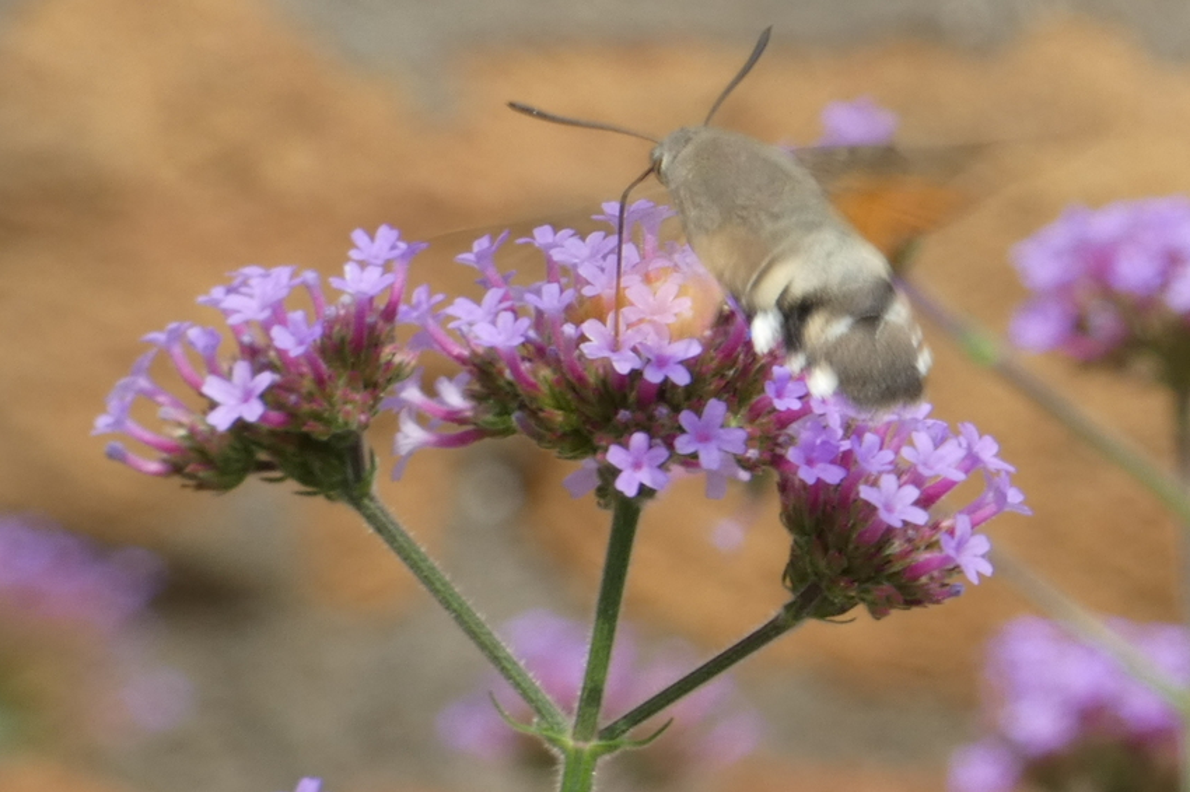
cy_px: 357
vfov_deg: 3.4
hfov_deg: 5.1
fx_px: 13249
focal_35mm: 401
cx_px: 596
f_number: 5.6
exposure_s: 1/100
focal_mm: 68.8
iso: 80
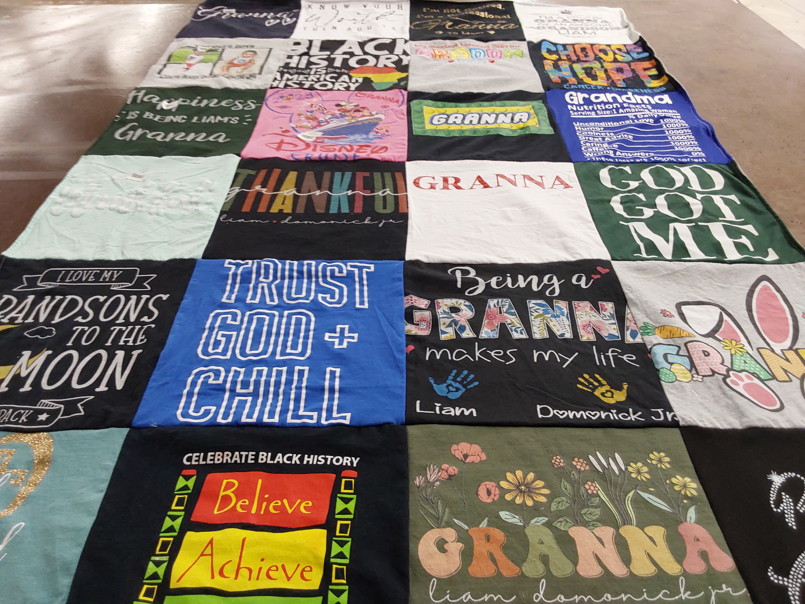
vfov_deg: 49.7
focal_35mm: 28
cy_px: 302
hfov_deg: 63.4
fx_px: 651
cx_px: 402
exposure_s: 1/50
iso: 125
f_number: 1.9
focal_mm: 2.91
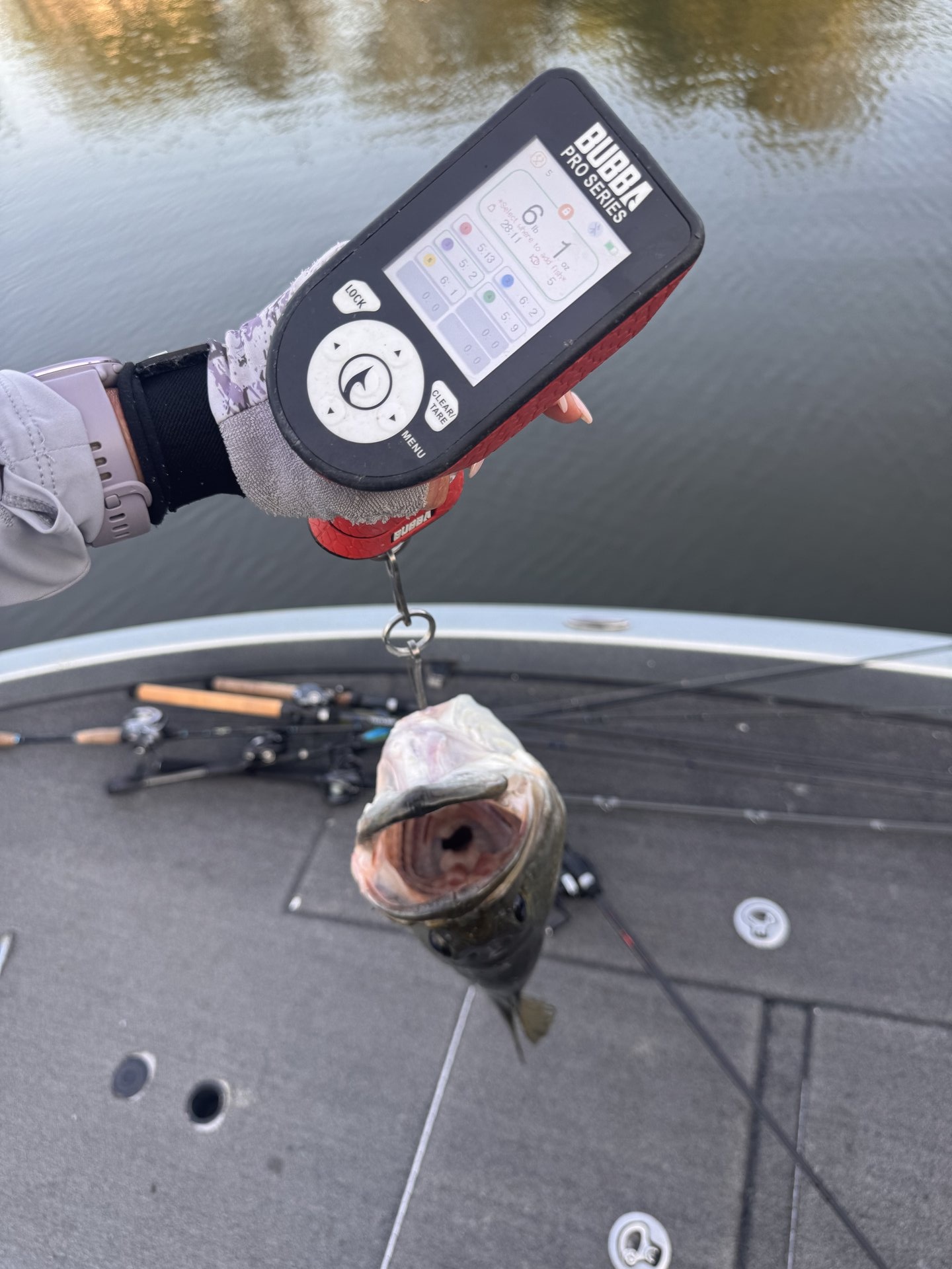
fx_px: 880
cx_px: 476
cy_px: 634
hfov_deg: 56.8
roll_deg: +9.4
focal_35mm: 24
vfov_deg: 71.6
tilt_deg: -44.8
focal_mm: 6.76
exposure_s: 1/293
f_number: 1.78
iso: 80
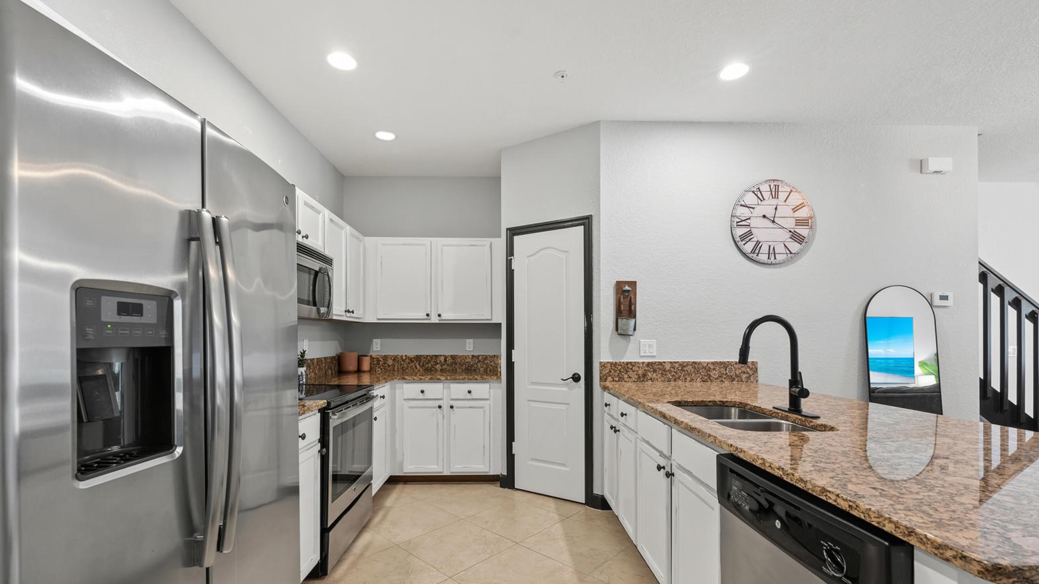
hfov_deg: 103.0
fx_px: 413
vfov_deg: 69.9
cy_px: 345
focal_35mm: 15
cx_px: 519
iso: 250
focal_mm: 14
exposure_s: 1.3
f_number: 9
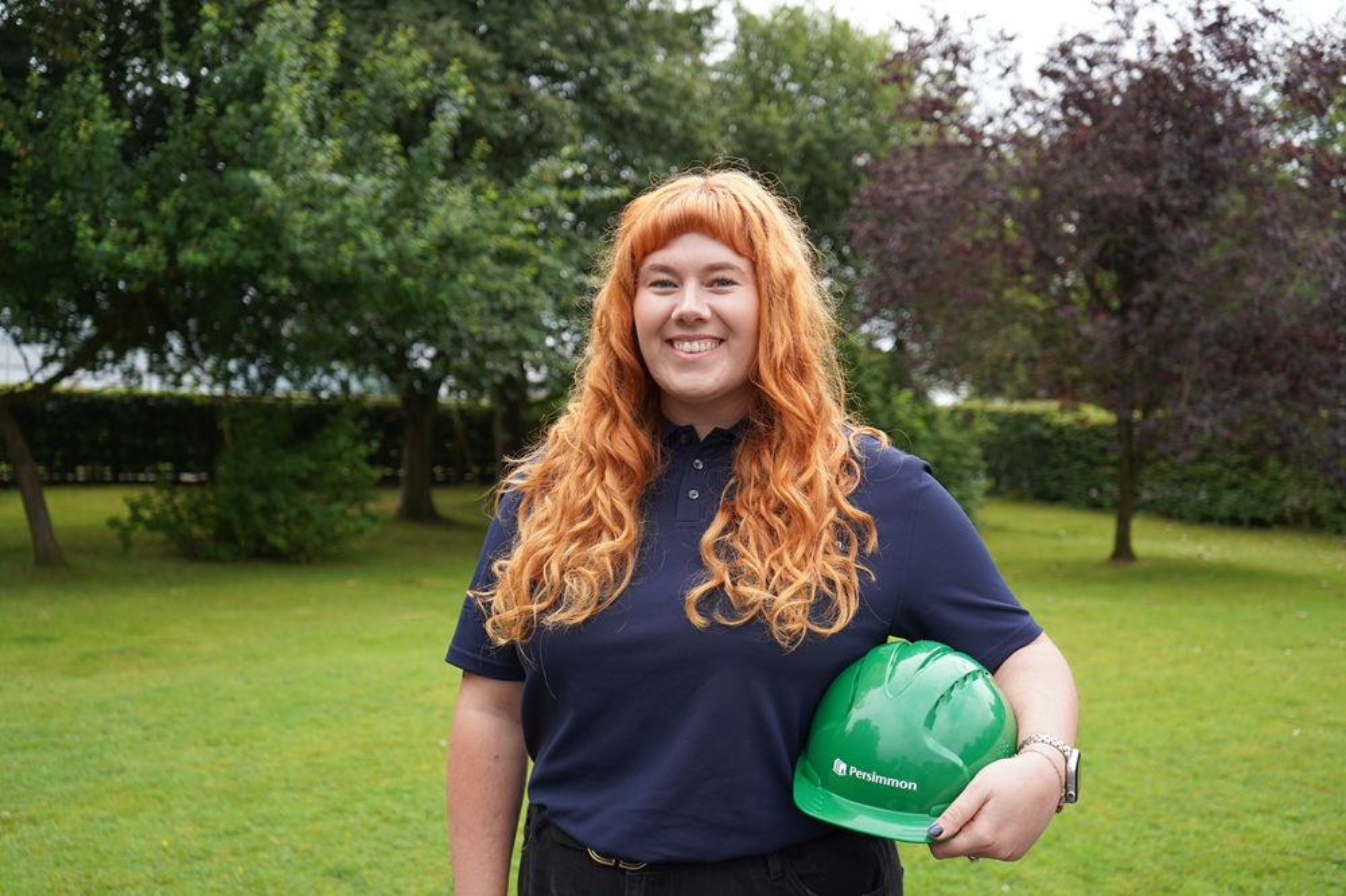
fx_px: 1271
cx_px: 673
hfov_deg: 55.8
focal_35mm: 34
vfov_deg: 38.9
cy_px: 448
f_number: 4
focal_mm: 34
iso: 100
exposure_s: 1/160
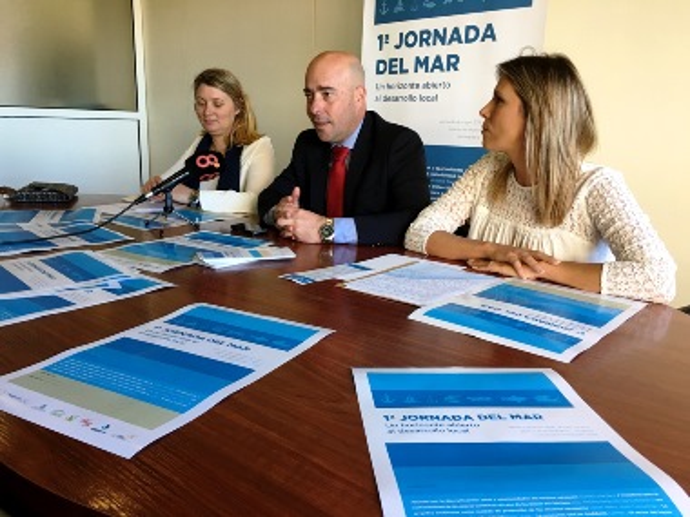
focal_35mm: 29
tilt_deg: -12.8
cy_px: 258
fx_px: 578
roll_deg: -2.1
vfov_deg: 48.2
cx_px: 345
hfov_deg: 61.7
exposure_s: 1/33
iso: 32
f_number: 2.2
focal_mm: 4.15
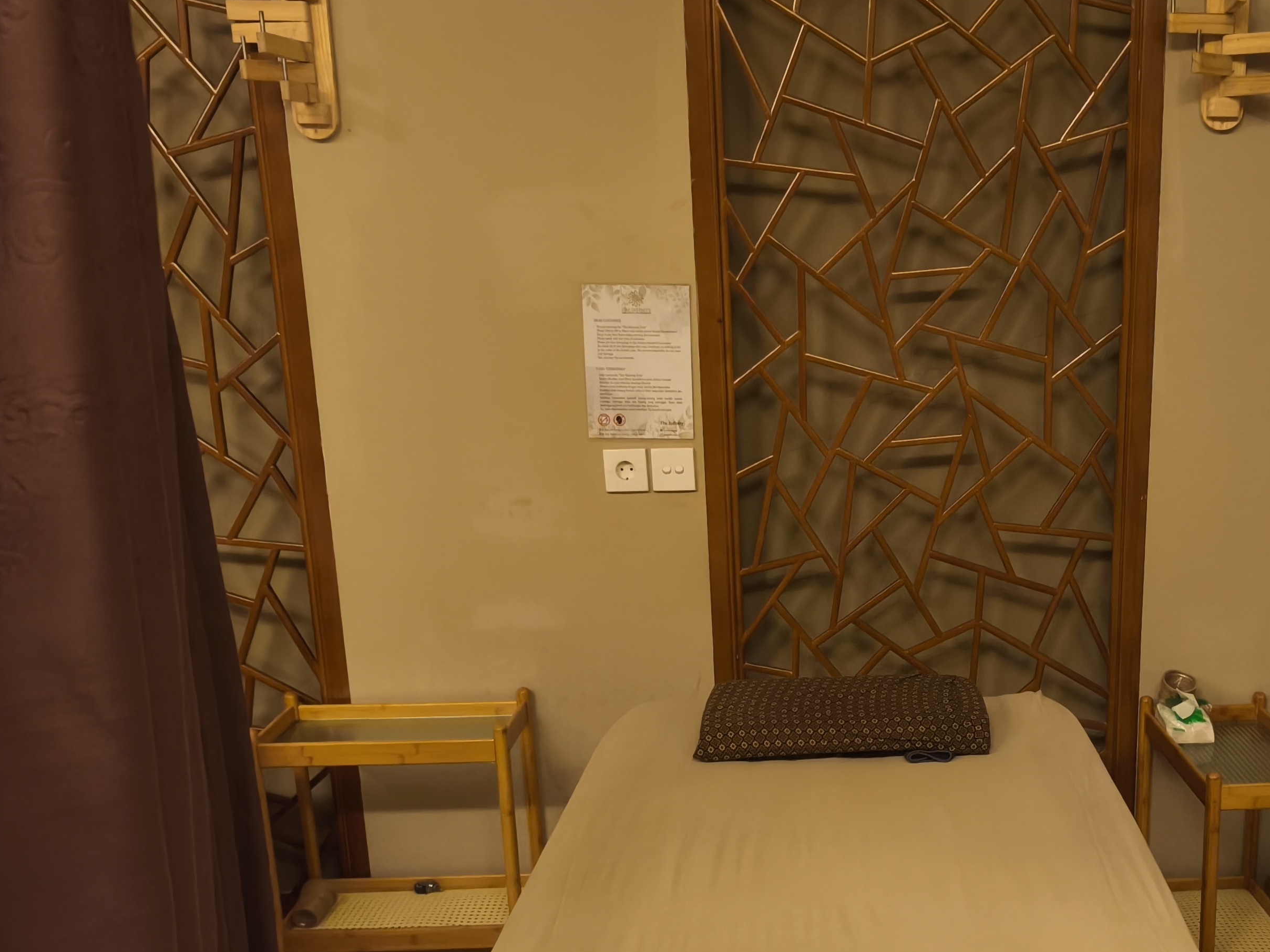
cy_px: 657
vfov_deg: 36.3
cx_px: 887
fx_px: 1431
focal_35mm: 39
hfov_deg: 46.8
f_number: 1.6
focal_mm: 6.57
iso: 3200
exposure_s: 1/20
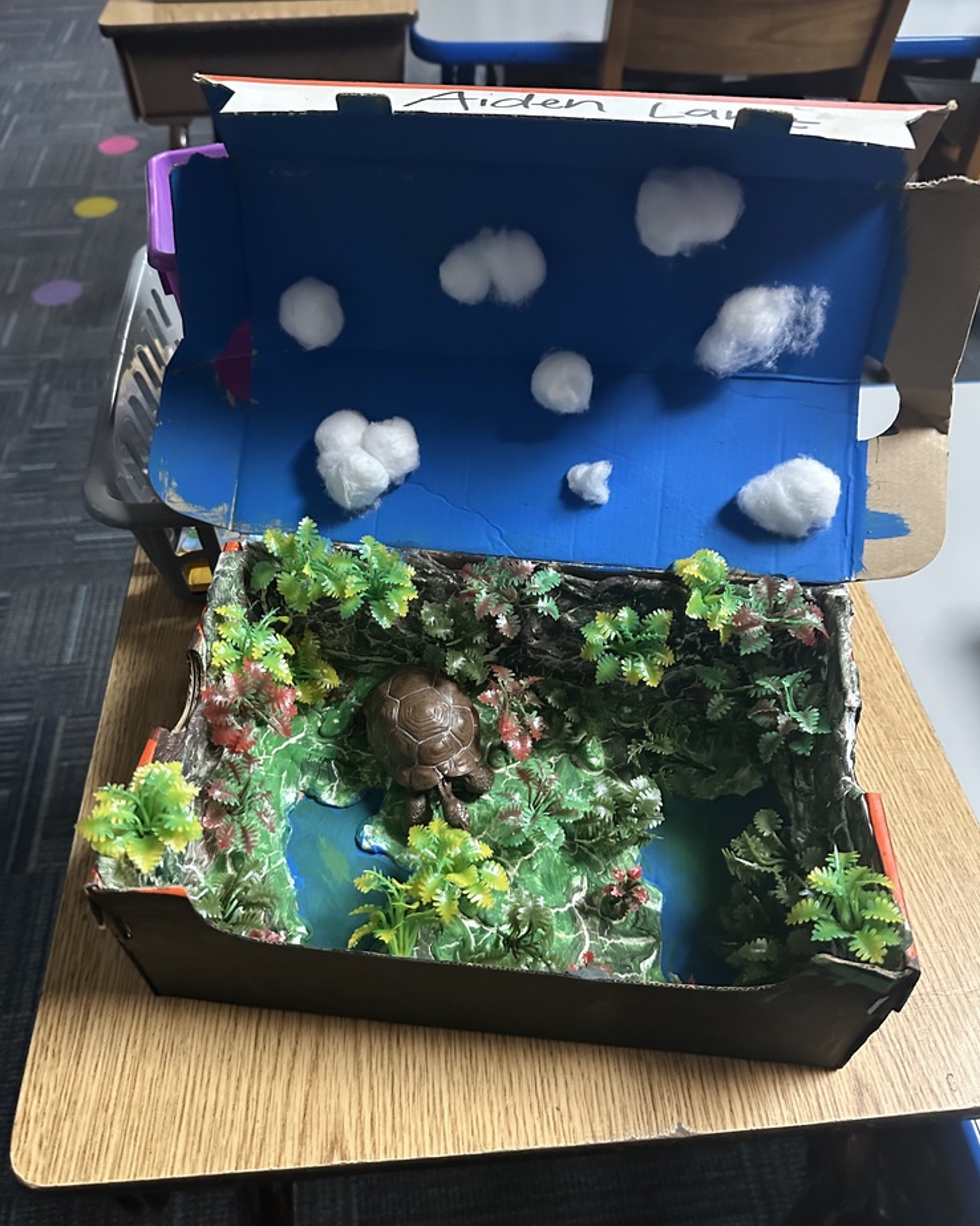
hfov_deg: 54.9
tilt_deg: -47.5
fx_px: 943
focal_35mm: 26
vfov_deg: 66.0
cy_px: 611
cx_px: 479
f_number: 1.78
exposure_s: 1/40
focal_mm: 6.86
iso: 1000
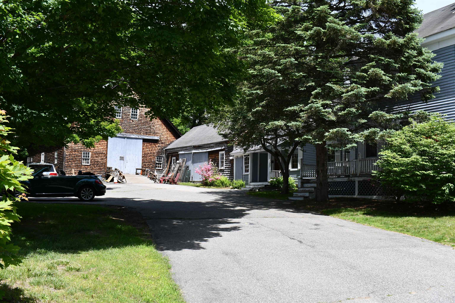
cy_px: 152
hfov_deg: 53.1
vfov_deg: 36.9
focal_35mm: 36
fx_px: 455
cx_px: 228
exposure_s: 1/250
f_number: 8
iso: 125
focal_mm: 24
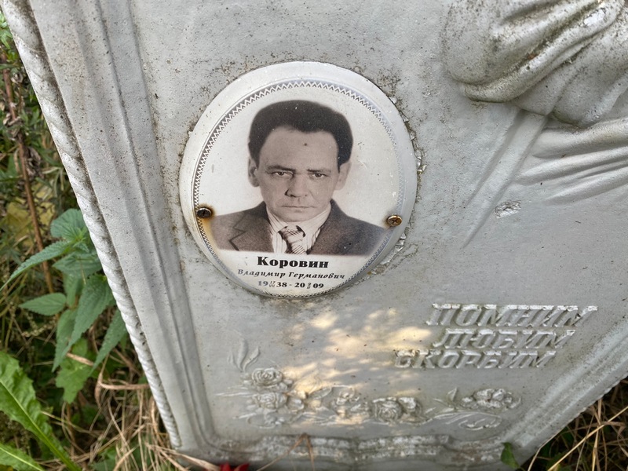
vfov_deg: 53.1
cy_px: 236
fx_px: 472
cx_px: 314
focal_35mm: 26
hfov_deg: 67.3
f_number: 1.8
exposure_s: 1/139
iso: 32
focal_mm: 4.25
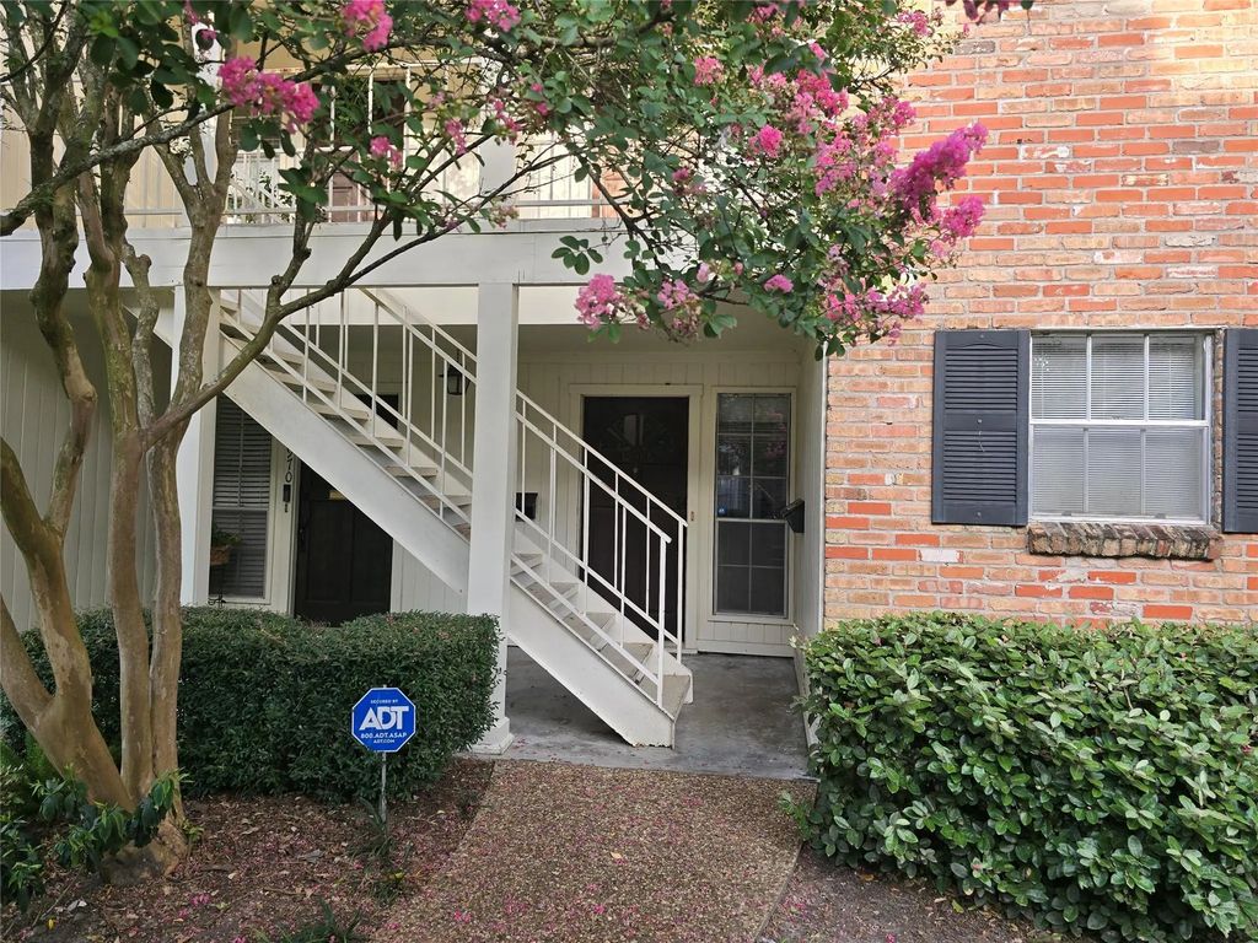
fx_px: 836
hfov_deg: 73.9
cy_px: 472
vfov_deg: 58.9
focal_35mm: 23
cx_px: 629
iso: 32
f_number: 1.7
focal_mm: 6.3
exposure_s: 1/180
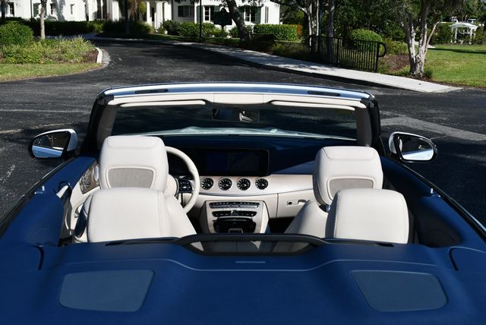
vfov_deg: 28.1
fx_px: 649
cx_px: 243
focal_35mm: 48
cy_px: 162
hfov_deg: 41.1
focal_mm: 24
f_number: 9
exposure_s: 1/320
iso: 100
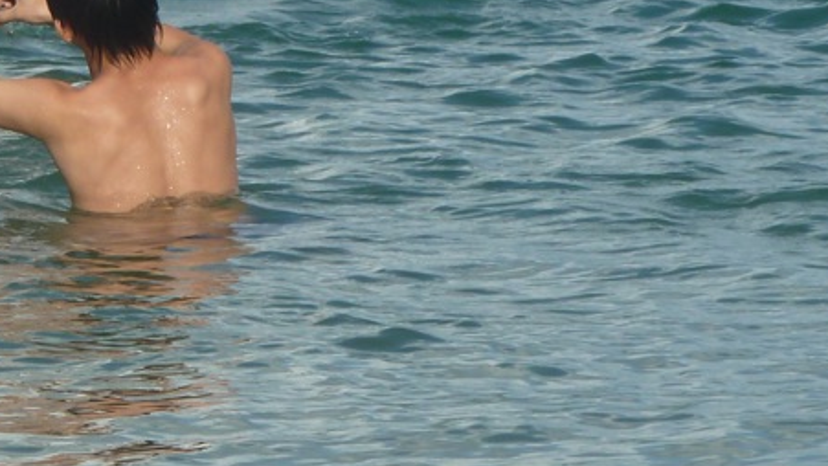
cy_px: -185
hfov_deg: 5.0
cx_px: -246
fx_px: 9356
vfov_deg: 2.8
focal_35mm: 426
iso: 80
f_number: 5.6
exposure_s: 1/500
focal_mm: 24.1
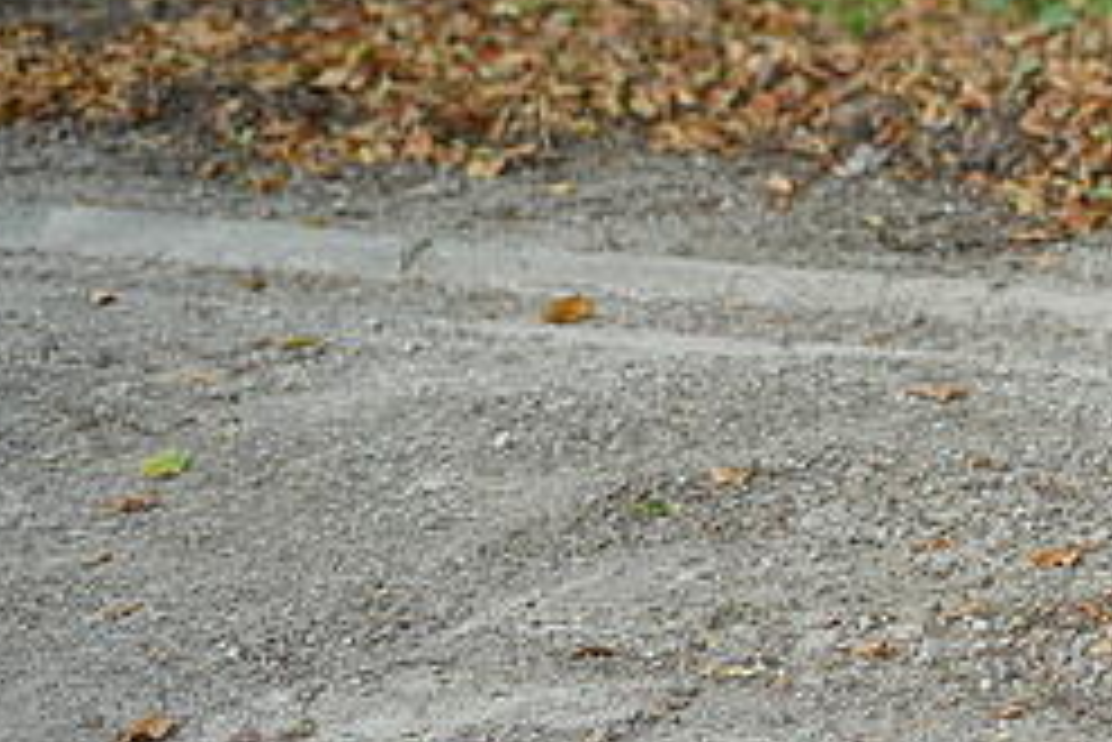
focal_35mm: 115
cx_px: 1684
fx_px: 3554
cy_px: -402
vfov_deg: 11.4
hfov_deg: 16.2
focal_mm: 35
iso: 50
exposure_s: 1/60
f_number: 1.8
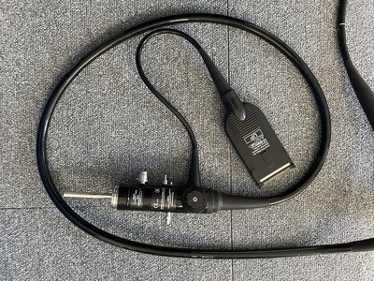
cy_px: 140
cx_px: 187
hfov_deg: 67.3
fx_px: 281
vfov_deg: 53.1
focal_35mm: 26
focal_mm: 4.2
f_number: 1.6
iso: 500
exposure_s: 1/60
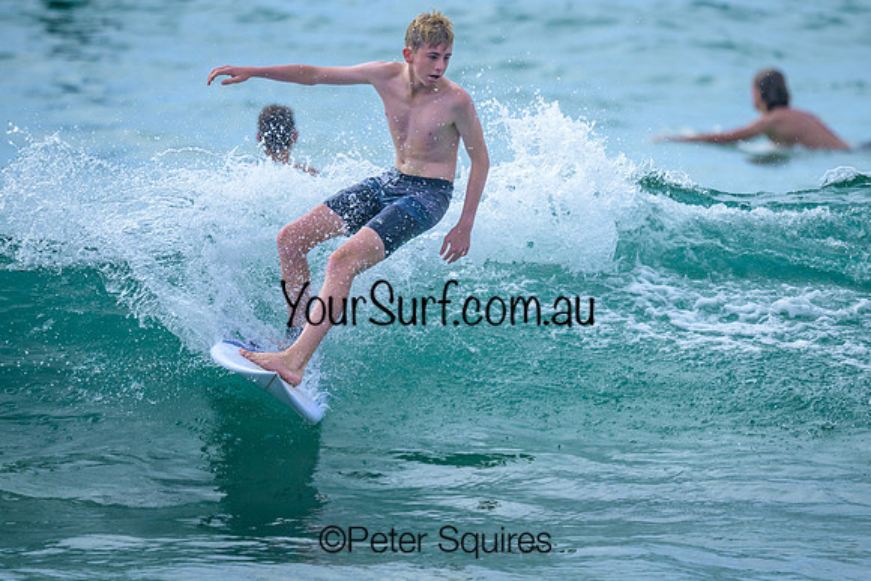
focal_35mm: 1073
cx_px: 505
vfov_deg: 1.3
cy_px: 191
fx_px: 25966
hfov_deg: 1.9
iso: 500
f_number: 6.3
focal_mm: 800
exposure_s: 1/3200
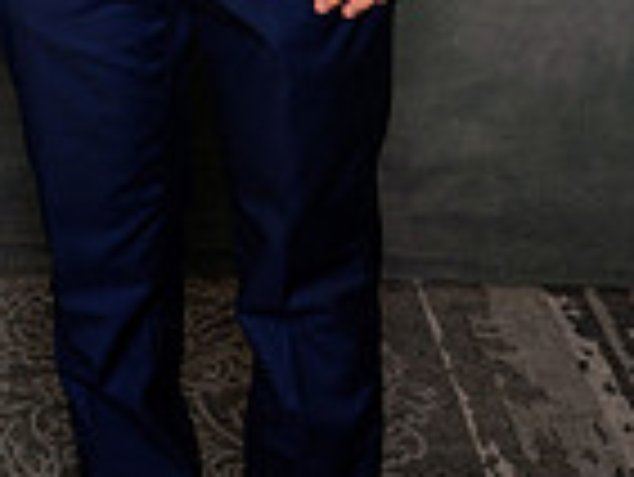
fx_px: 2695
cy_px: -508
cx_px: -18
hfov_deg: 13.2
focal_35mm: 147
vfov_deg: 9.4
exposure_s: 1/80
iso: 100
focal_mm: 32
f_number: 6.3
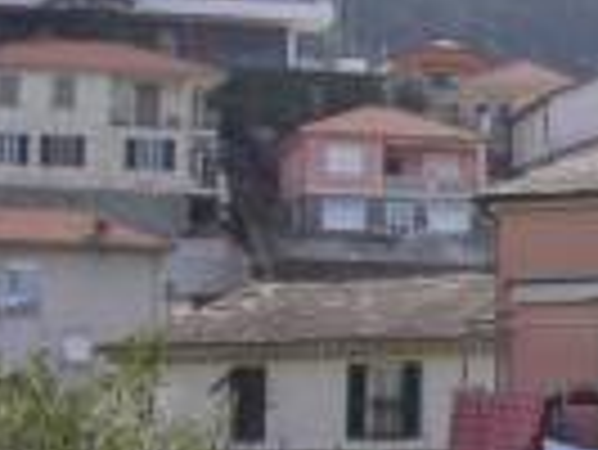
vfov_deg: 8.4
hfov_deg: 10.7
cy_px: 238
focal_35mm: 176
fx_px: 3043
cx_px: 944
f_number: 4.7
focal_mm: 8
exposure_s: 1/400
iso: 100
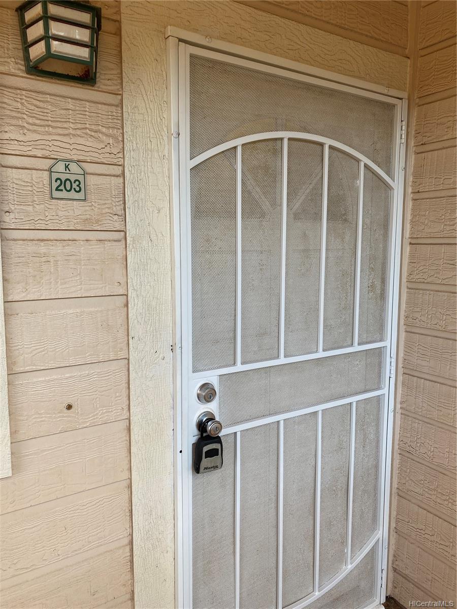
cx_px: 228
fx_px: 458
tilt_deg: -7.5
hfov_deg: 53.1
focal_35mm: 26
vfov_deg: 67.3
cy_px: 304
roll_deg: -1.1
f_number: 1.8
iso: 40
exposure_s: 1/122
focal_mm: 4.25
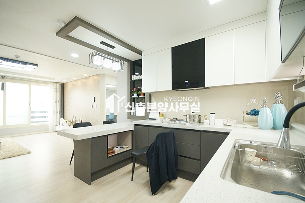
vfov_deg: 77.2
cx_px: 152
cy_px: 102
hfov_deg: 100.4
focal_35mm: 15
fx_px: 127
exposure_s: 1/100
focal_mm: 10
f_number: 5.6
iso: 1600
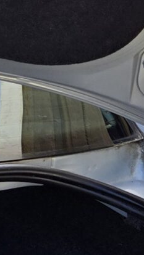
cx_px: -225
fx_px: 1052
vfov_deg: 13.9
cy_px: 105
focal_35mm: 155
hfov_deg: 7.3
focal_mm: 5.4
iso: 25
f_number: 1.8
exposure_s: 1/794
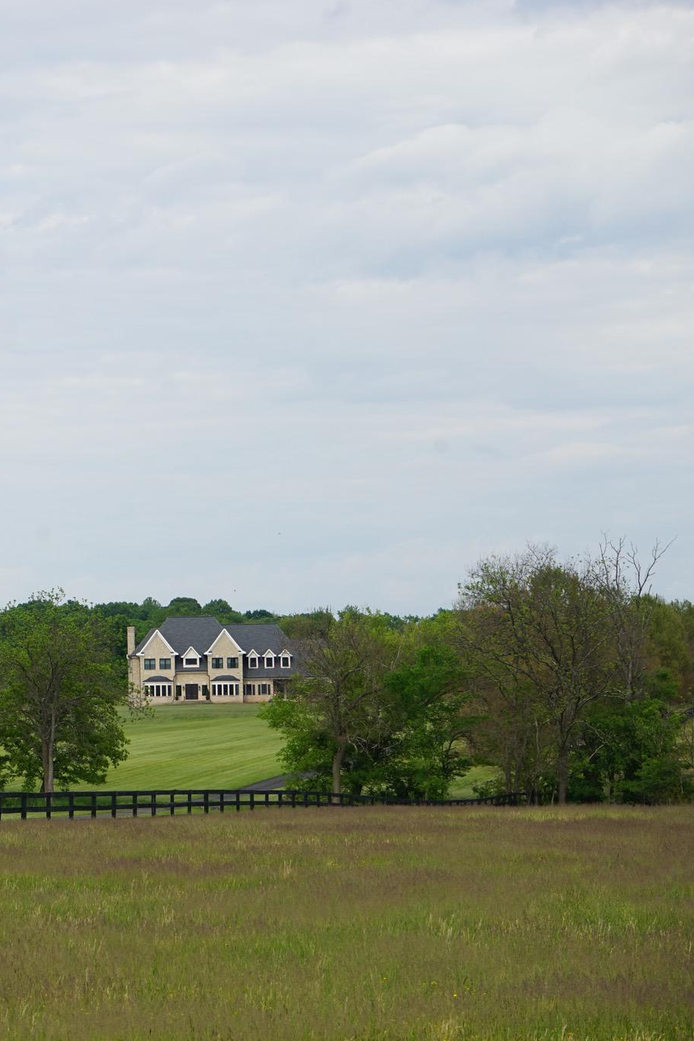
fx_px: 3007
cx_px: -2
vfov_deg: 19.6
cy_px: 520
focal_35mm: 104
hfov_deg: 13.0
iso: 100
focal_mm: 69
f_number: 10
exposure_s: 1/125
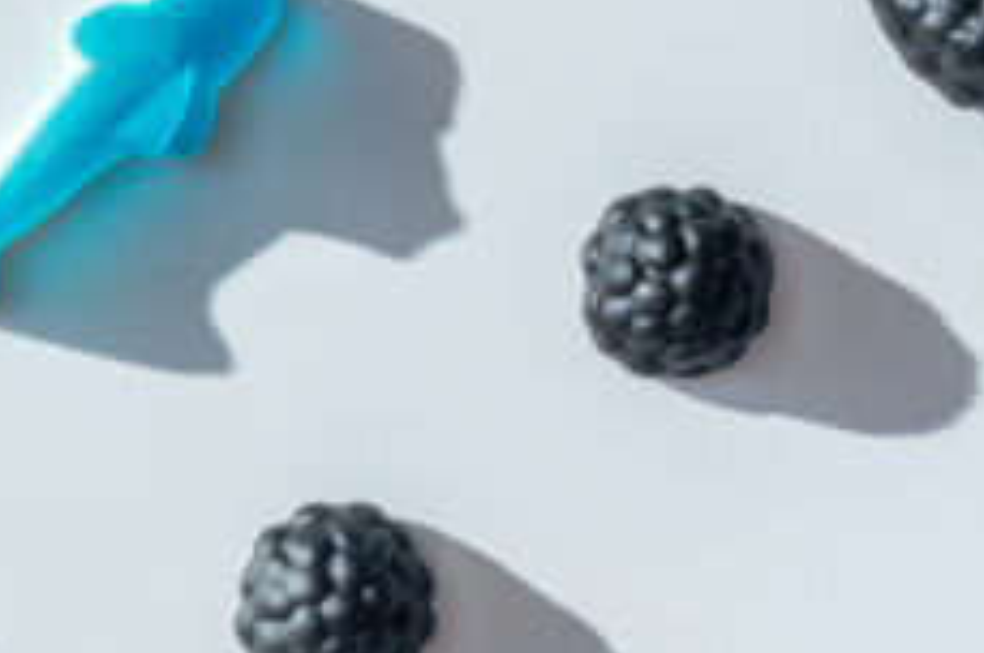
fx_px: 6114
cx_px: -675
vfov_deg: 6.1
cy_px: 6
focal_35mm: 224
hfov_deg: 8.9
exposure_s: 1/160
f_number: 9
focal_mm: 50
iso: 100
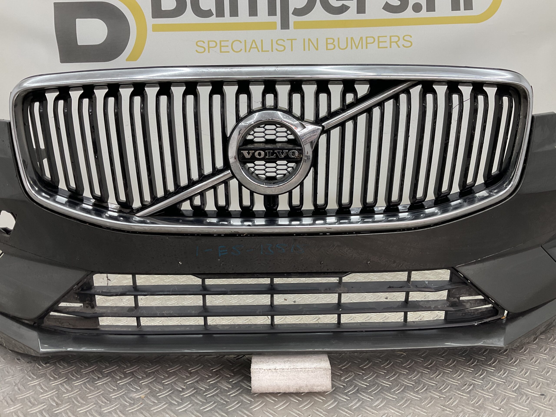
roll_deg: +0.7
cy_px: 208
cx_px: 278
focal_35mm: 29
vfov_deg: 48.2
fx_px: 466
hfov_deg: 61.7
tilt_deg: -12.7
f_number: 1.8
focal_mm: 3
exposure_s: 1/120
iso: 40
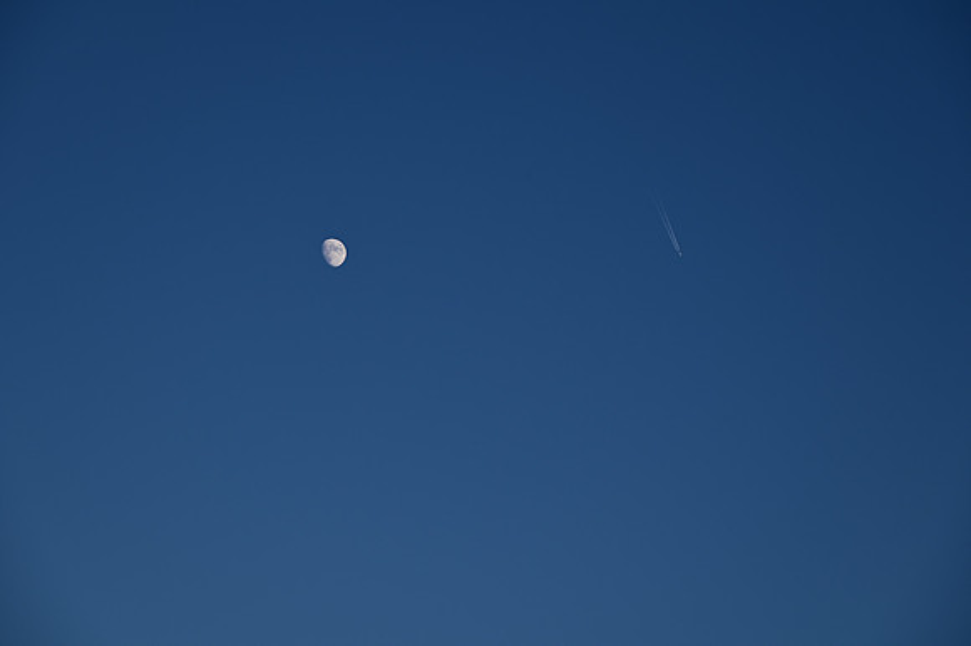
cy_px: 323
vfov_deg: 11.4
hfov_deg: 17.1
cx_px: 486
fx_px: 3235
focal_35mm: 120
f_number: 7.1
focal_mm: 120
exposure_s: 1/160
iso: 100
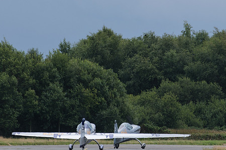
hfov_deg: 3.0
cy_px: 50
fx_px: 4369
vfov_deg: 2.0
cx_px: 154
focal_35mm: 696
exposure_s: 1/320
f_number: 9
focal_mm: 278.4
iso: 160
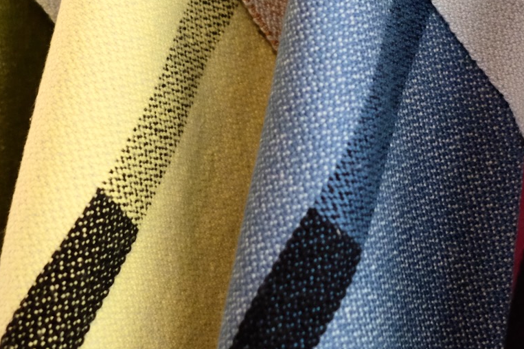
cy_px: 4
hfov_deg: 21.3
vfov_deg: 14.3
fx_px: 1368
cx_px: 446
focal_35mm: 94
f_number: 3.2
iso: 3200
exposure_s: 1/200
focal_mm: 23
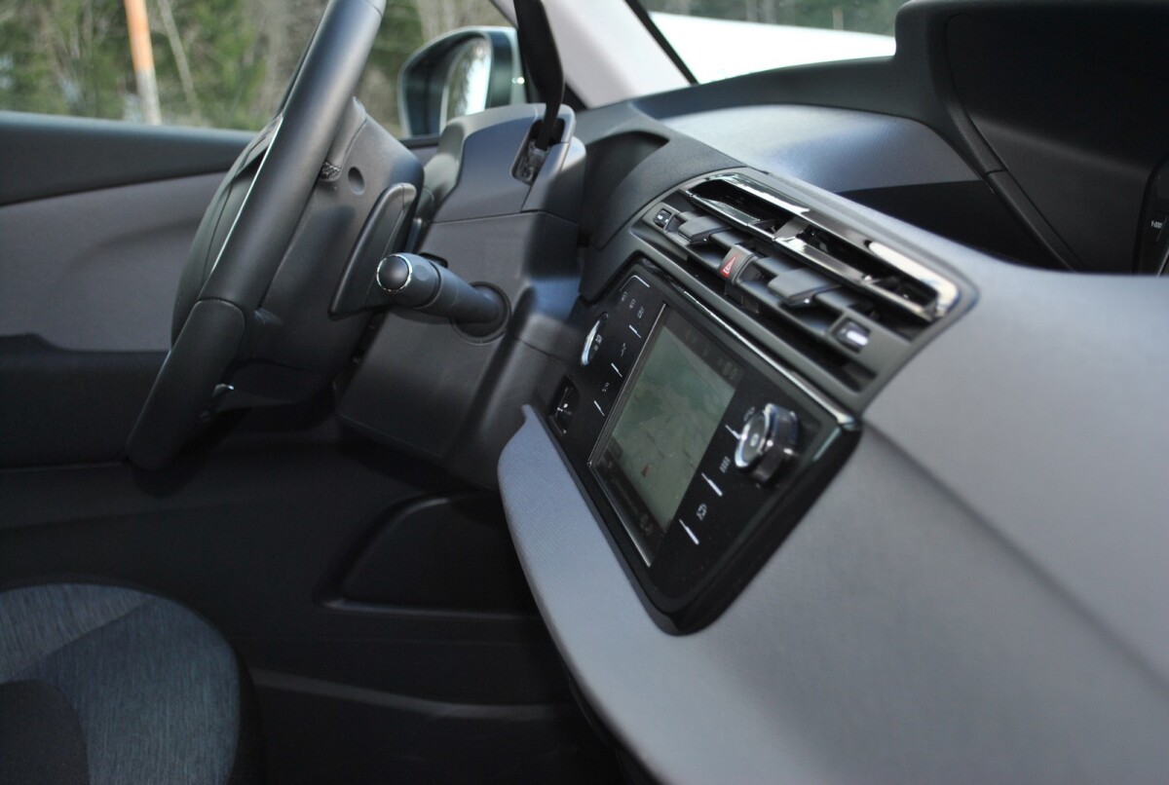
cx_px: 584
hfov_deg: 41.0
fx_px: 1562
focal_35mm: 48
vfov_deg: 28.2
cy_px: 392
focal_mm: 32
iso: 200
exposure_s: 1/60
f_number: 4.8
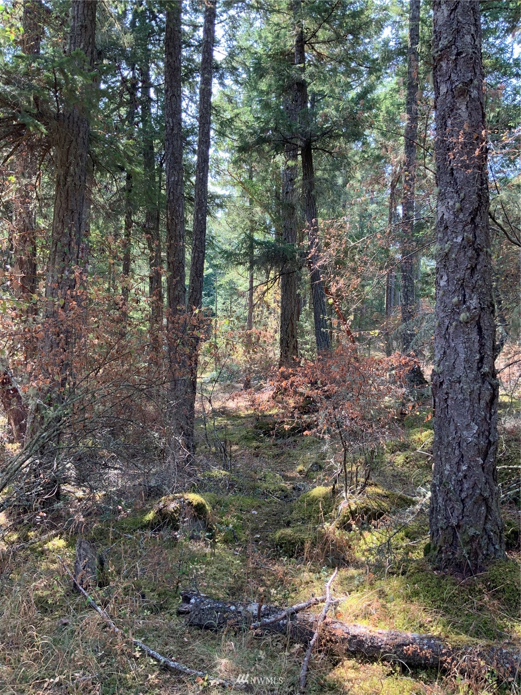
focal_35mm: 29
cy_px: 348
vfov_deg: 61.7
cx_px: 260
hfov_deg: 48.2
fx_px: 582
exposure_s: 1/120
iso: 40
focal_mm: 3
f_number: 1.8
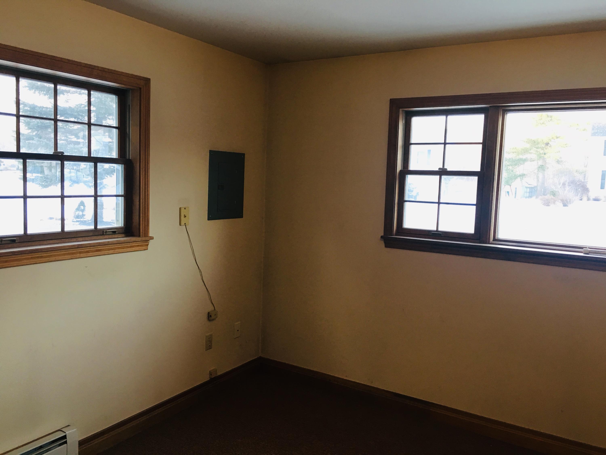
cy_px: 228
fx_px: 508
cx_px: 303
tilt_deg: -4.2
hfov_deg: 61.7
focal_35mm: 29
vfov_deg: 48.2
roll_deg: -1.3
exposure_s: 1/15
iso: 32
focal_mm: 4.15
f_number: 2.2
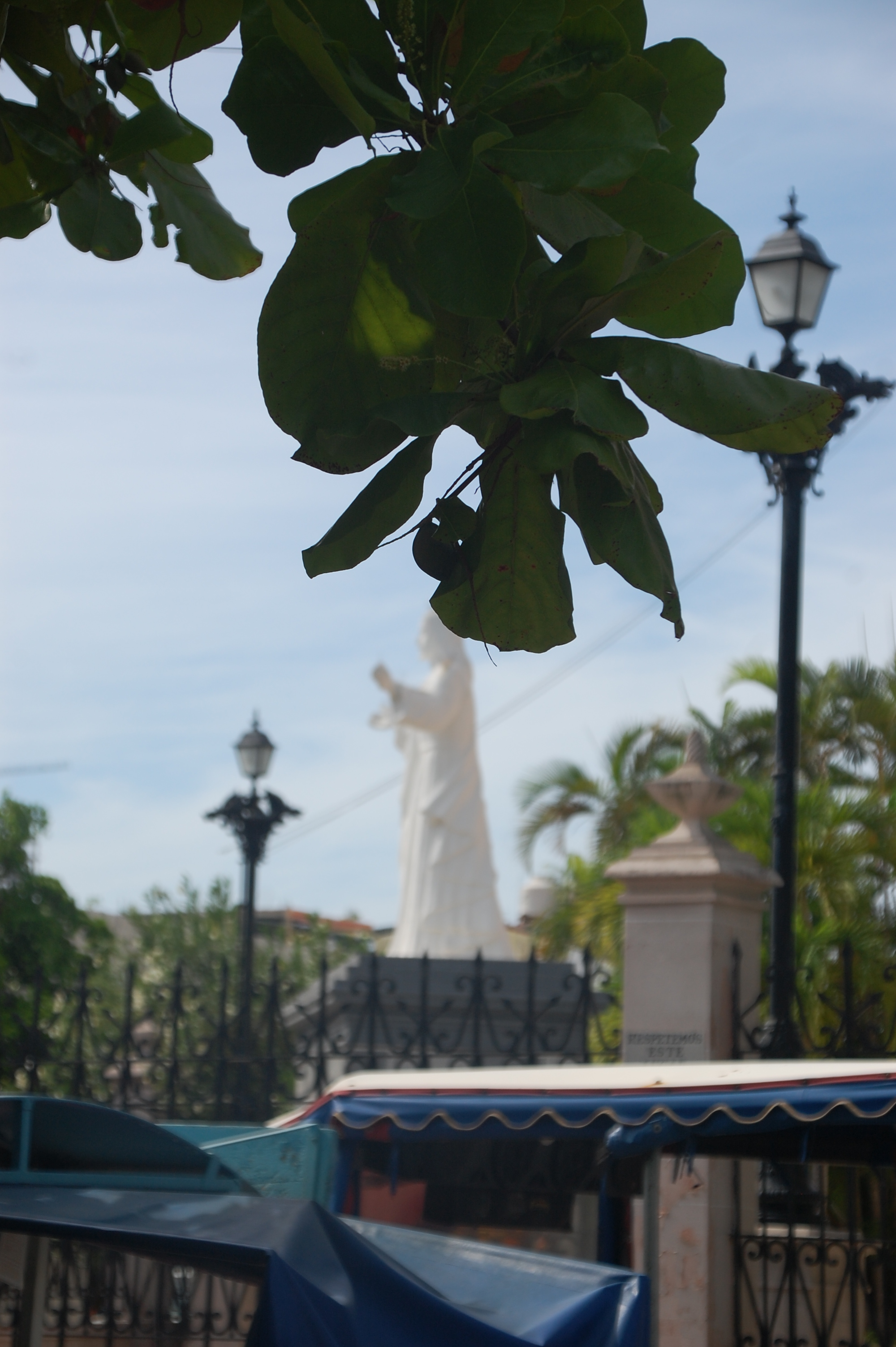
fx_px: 3478
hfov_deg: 14.7
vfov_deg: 21.9
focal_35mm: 93
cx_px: 448
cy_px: 674
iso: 200
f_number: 7.1
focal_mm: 62
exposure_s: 1/800
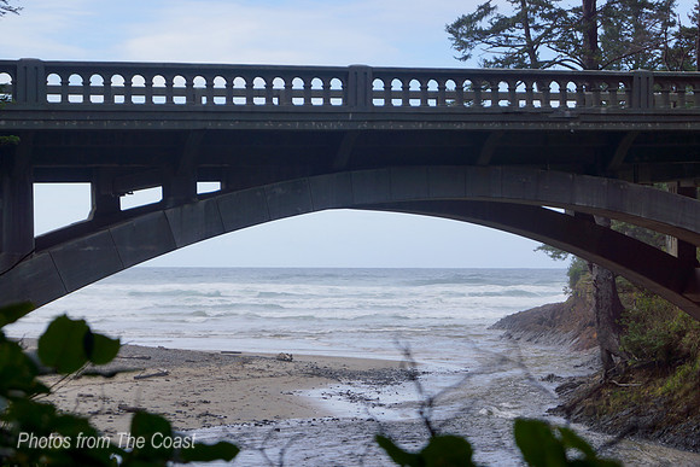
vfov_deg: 16.6
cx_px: 350
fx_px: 1604
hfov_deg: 24.6
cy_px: 234
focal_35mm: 82
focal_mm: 55
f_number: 6.3
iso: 100
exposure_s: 1/400
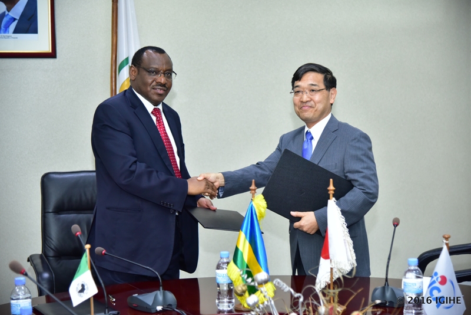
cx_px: 236
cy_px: 158
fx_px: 982
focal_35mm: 75
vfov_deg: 18.2
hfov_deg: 27.0
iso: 2500
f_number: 4
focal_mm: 75
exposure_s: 1/250
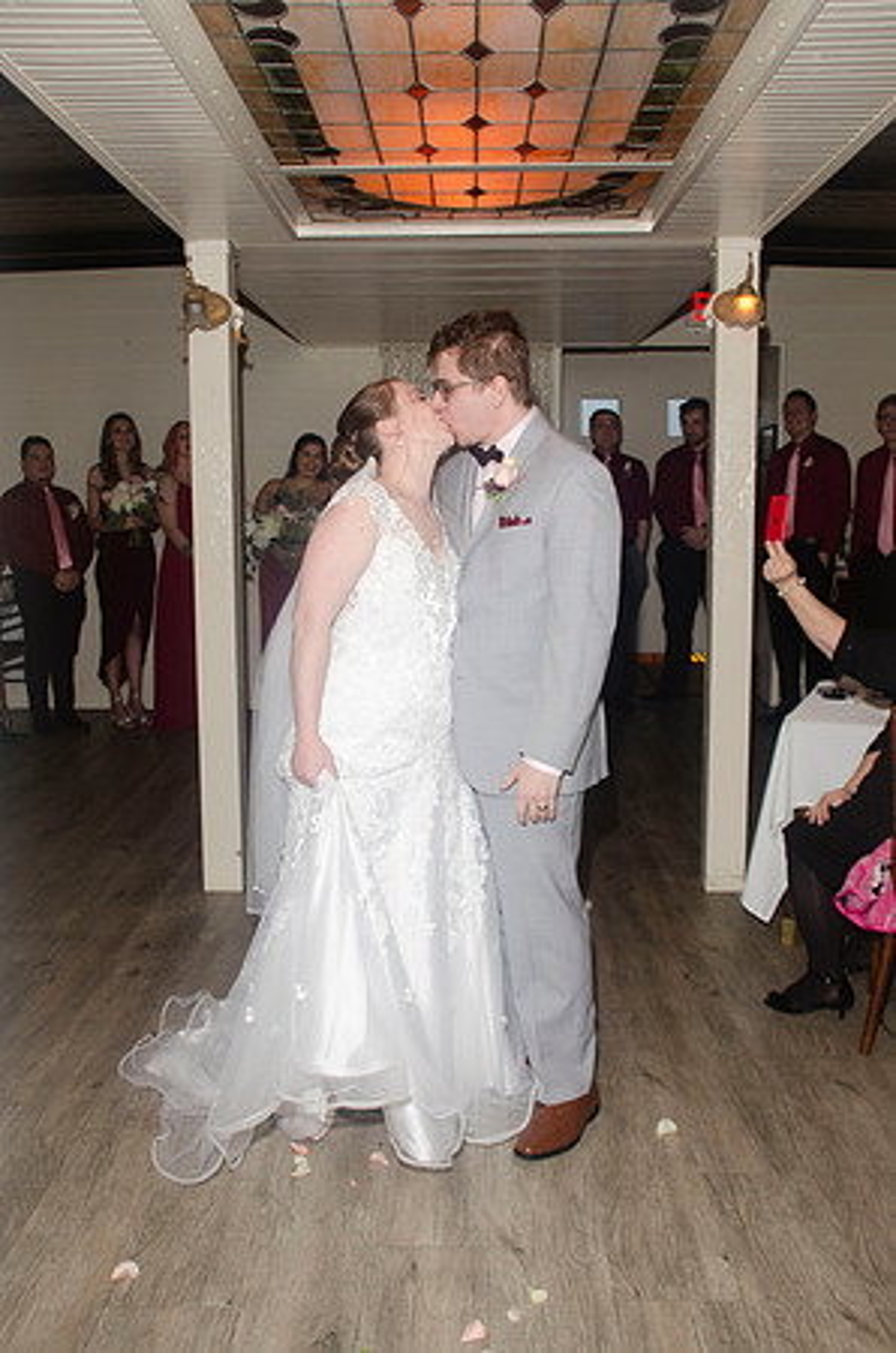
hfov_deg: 39.8
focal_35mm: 33
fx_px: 1238
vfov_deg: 57.3
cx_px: 448
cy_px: 676
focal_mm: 22
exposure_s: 1/60
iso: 400
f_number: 5.6
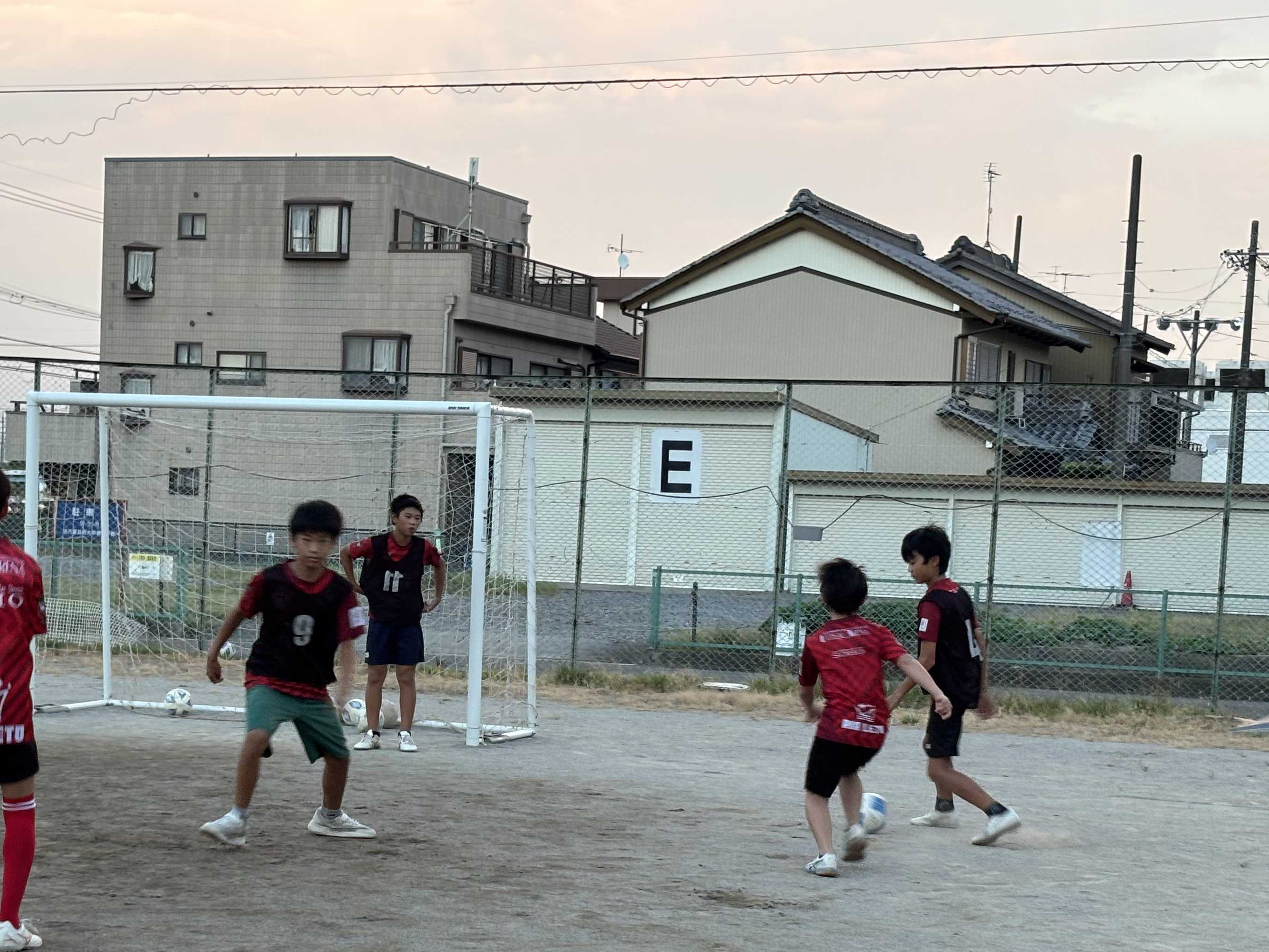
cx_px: 441
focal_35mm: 77
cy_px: 697
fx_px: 2823
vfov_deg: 19.0
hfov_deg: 25.2
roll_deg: -1.2
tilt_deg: -4.2
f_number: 1.6
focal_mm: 5.96
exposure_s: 1/65
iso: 50
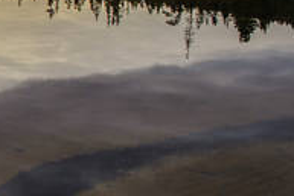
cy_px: 38
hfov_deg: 15.0
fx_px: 1005
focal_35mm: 123
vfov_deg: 11.1
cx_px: -189
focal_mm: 22
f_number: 8
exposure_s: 1/200
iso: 100
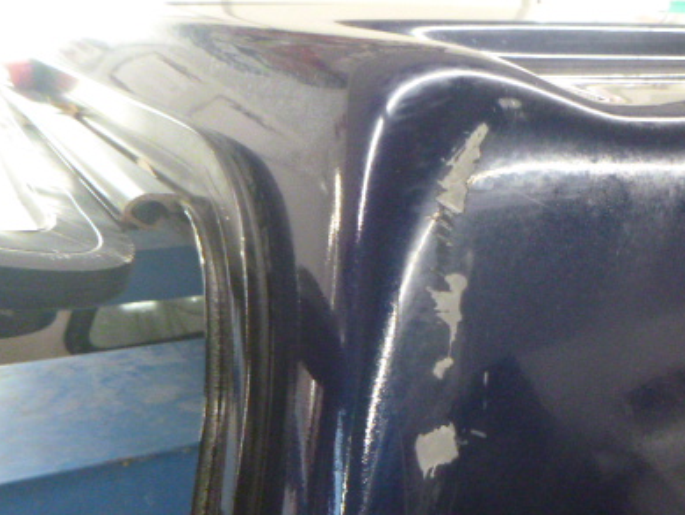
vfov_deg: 35.1
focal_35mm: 41
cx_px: 501
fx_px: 812
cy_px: 304
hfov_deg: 44.5
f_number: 3.9
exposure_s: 1/30
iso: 800
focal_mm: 4.5
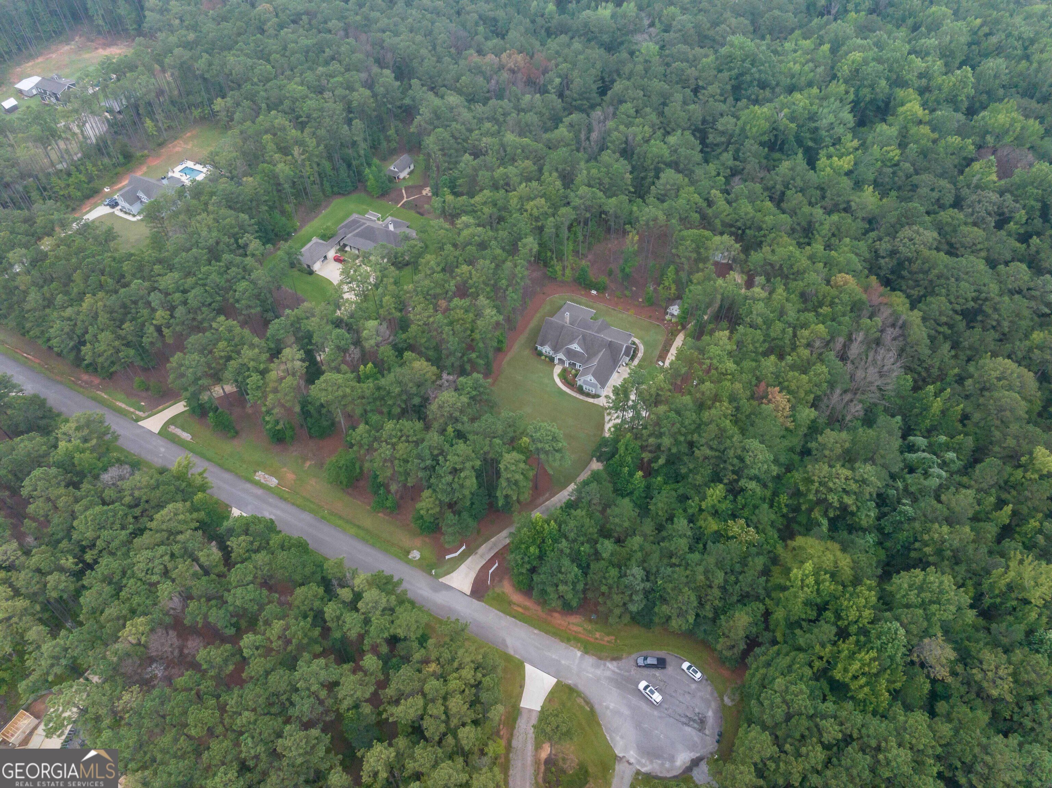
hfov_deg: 71.6
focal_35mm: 24
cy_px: 394
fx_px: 729
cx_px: 526
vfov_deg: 56.8
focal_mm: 12.29
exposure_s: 1/160
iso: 400
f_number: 8
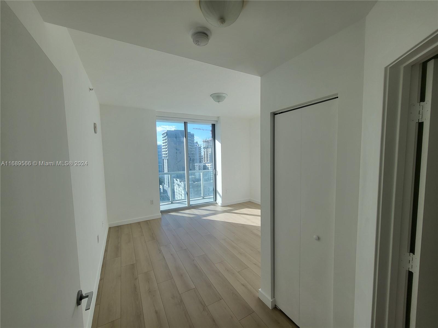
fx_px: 164
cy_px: 164
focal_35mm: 13
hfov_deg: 106.2
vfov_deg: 89.9
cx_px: 219
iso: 32
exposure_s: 1/348
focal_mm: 1.74
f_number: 2.2
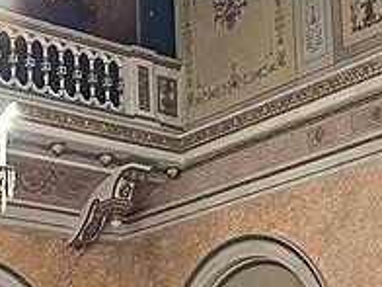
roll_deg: +0.9
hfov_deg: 18.5
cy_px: 310
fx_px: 1170
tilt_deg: +8.7
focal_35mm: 106
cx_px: 166
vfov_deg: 13.7
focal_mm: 5.7
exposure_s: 1/50
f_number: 1.5
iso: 200
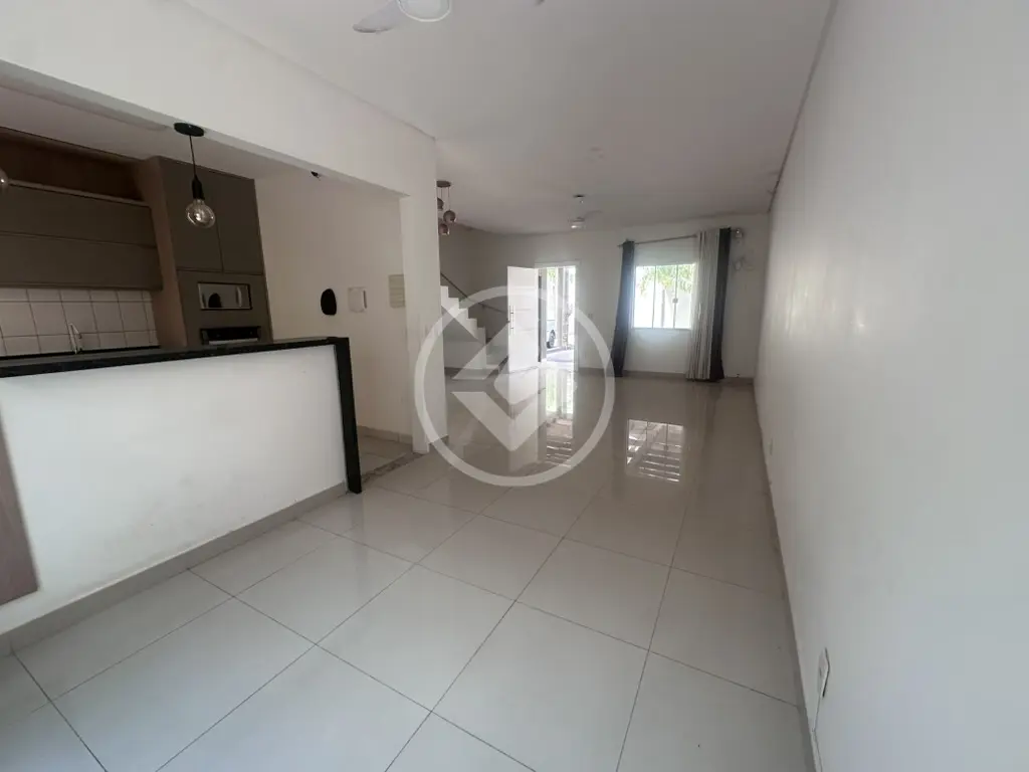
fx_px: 416
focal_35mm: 14
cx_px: 514
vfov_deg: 85.7
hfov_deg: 102.1
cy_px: 386
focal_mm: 2.22
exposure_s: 1/99
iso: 125
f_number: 2.2
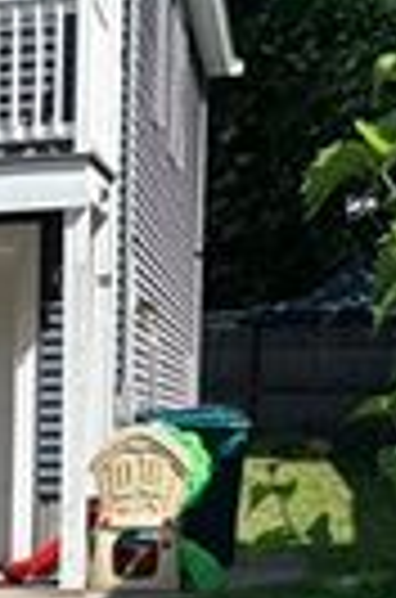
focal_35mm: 136
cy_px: 794
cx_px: -590
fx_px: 2256
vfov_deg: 14.4
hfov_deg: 9.0
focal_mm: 5.96
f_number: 1.6
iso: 50
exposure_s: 1/3448
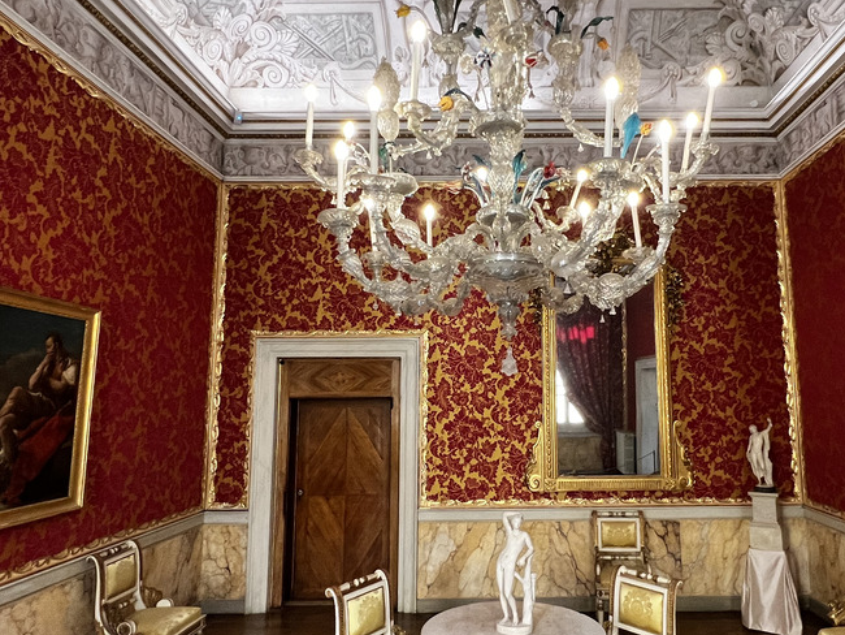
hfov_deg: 70.8
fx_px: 586
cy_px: 323
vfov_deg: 56.8
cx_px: 510
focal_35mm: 24
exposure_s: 1/50
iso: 250
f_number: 1.8
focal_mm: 1.57
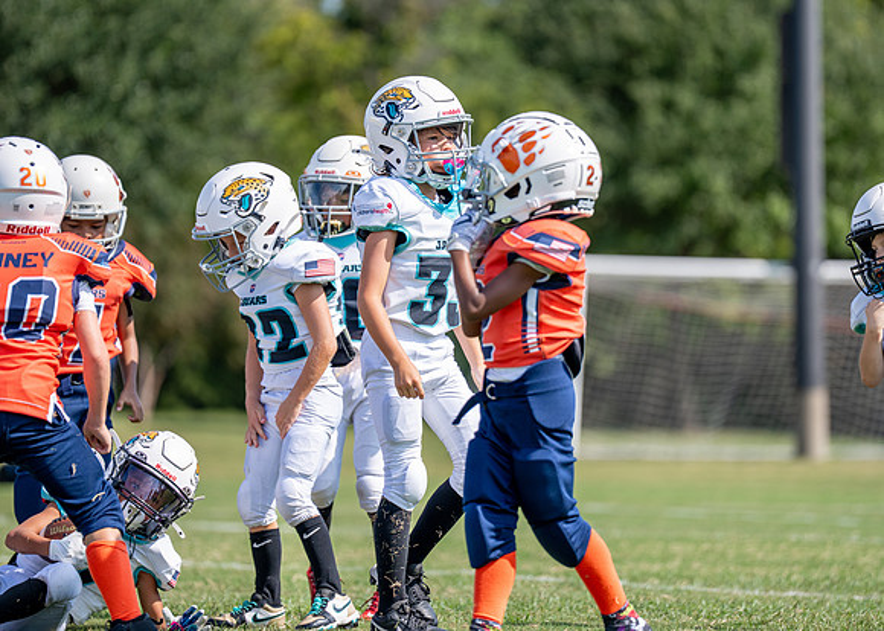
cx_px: 463
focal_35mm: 260
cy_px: 251
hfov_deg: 7.7
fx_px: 6526
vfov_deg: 5.5
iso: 125
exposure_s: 1/2000
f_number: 2.8
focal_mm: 200
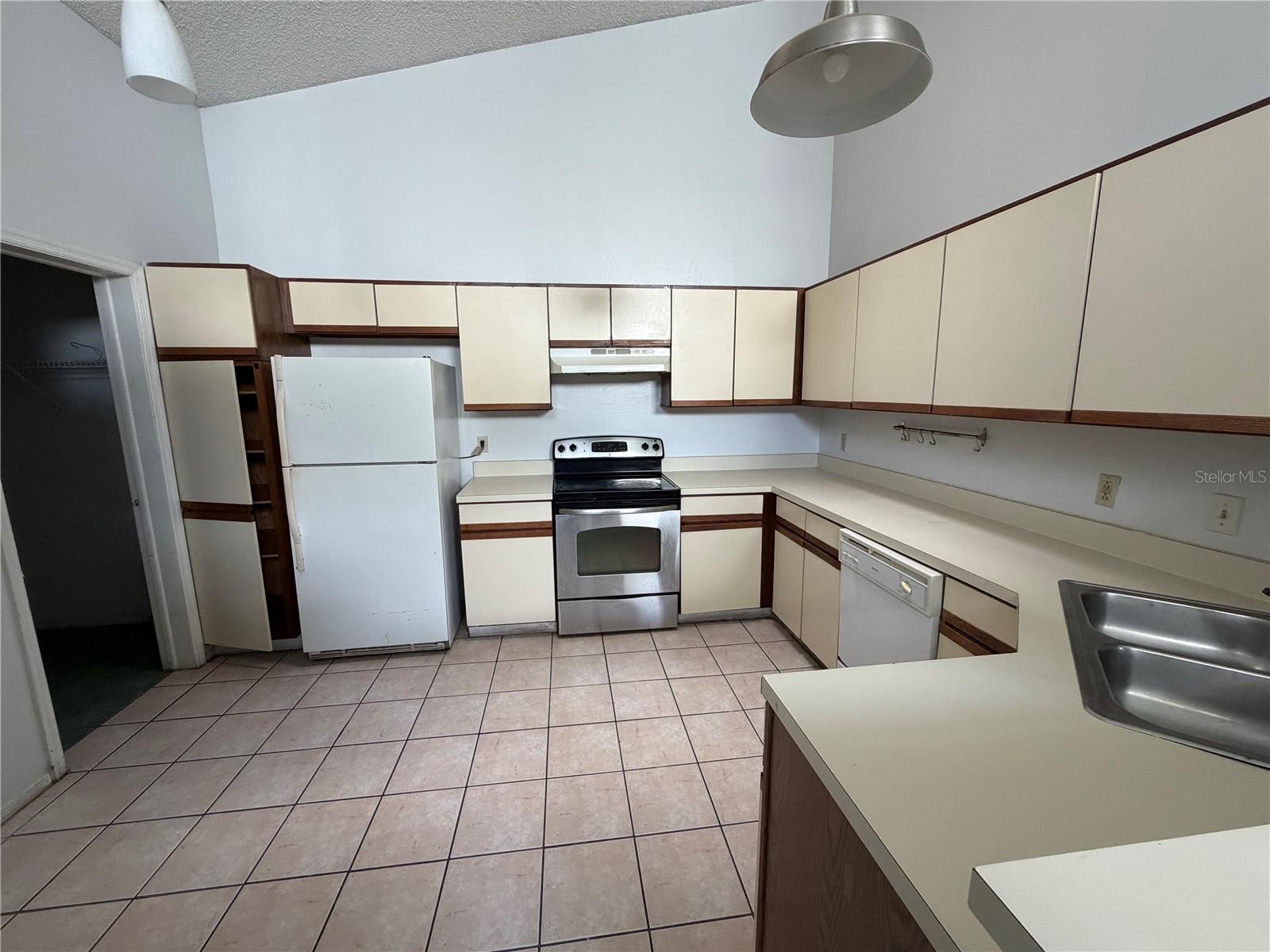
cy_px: 476
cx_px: 635
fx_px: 514
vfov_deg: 85.7
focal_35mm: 14
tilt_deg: -10.2
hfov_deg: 102.1
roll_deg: +1.2
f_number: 2.2
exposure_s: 1/109
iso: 320
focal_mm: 2.22
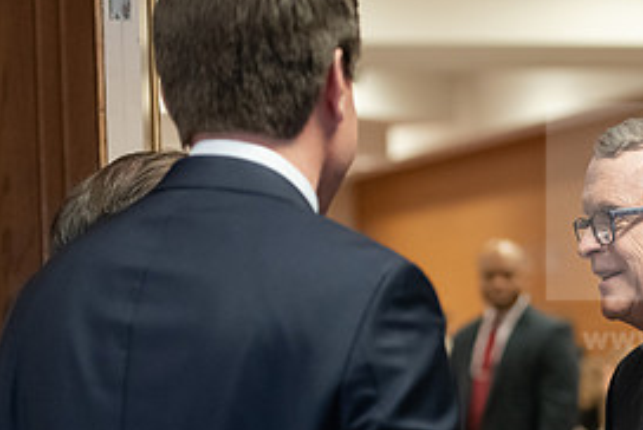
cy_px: 389
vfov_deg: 9.2
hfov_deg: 13.7
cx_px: 475
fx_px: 2664
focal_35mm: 149
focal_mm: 70
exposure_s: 1/200
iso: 3200
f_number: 3.2
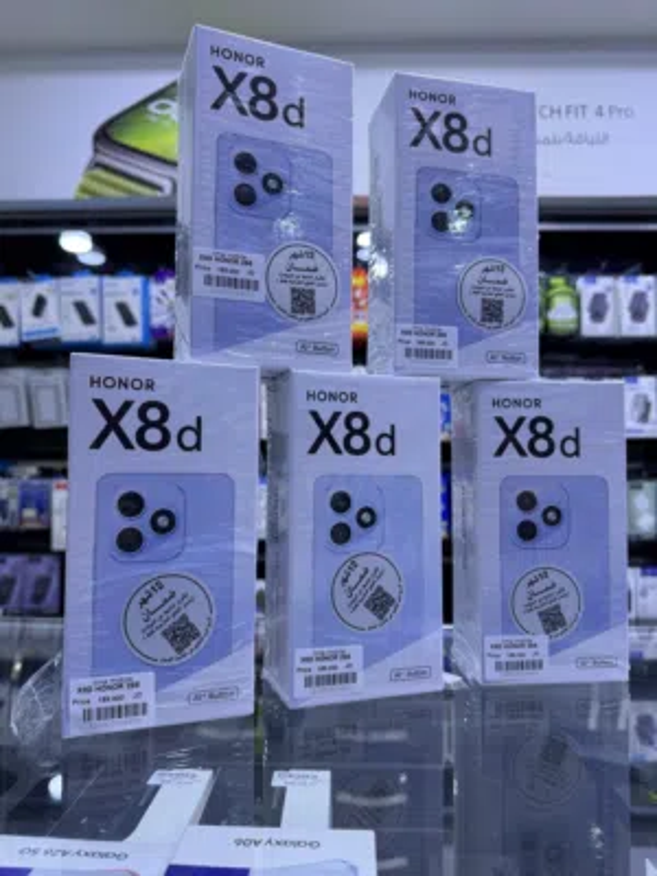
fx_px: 607
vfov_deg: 71.6
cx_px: 328
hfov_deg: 56.8
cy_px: 438
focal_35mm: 24
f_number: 1.78
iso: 64
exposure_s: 1/121
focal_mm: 6.76
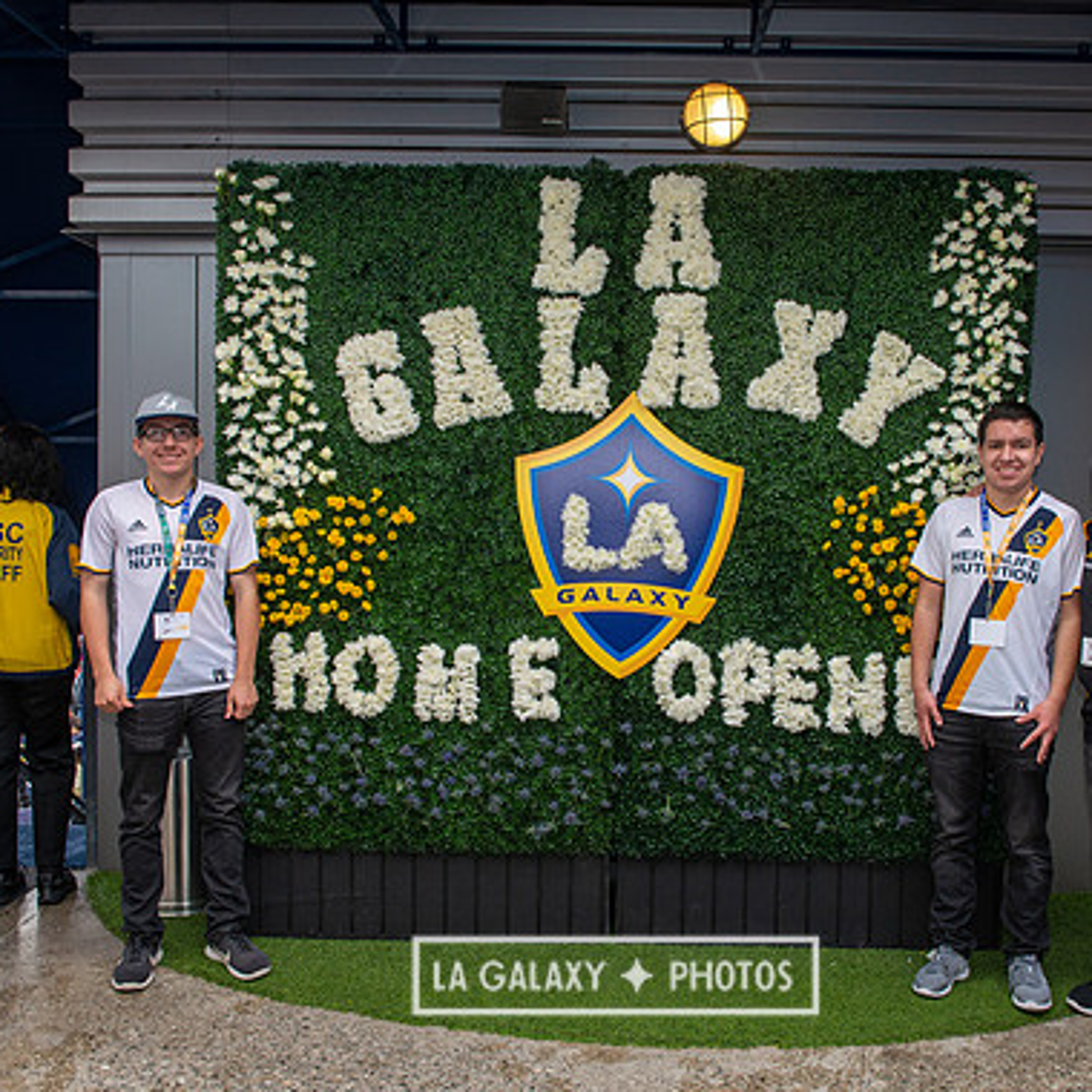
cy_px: 545
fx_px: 1249
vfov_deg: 47.2
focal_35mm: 35
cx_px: 615
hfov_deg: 47.1
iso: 500
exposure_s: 1/200
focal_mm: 27
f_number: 7.1
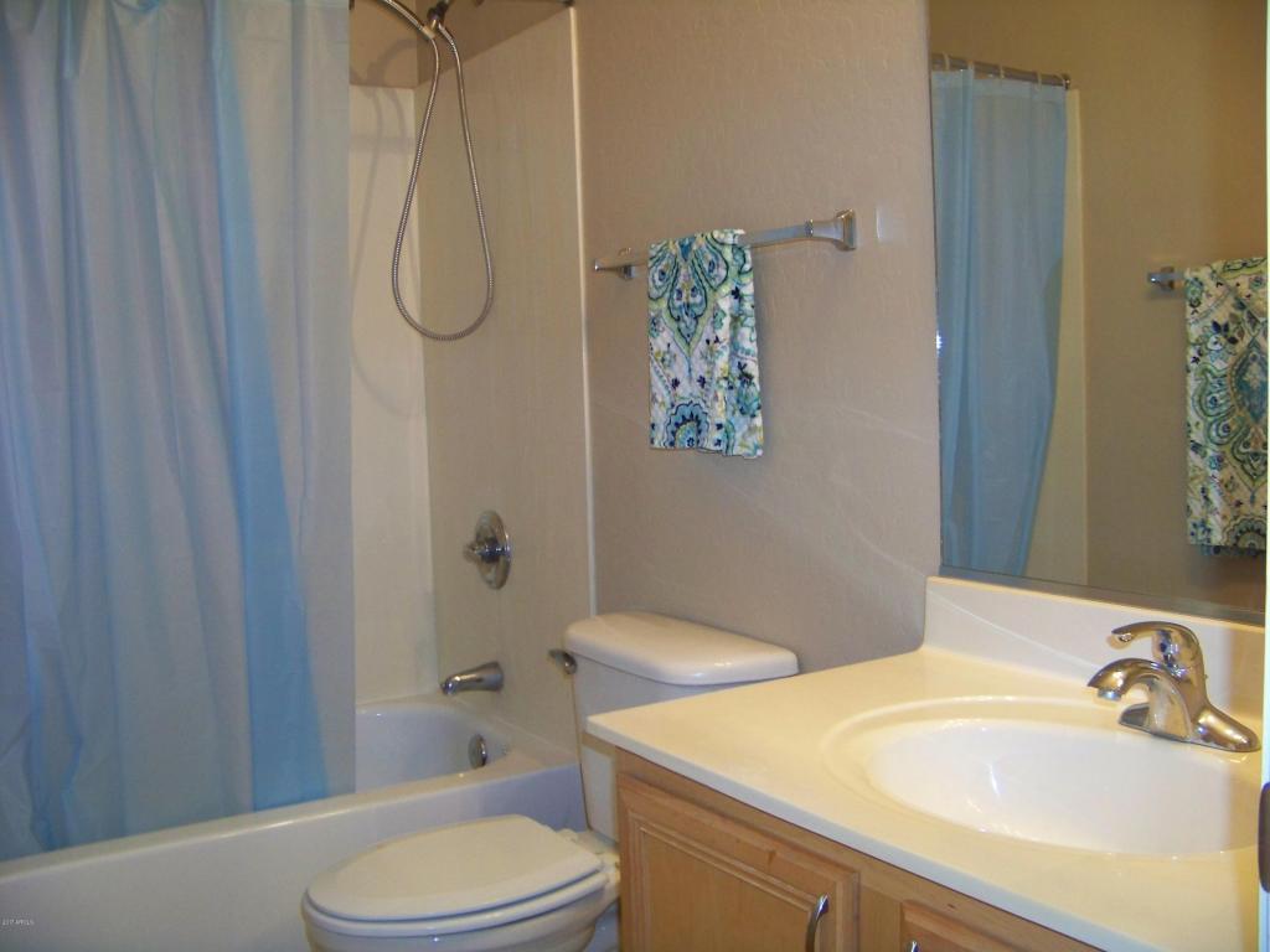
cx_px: 635
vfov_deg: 39.7
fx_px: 1321
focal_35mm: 36
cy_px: 476
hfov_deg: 51.4
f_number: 2.8
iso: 200
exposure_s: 1/30
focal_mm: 5.85
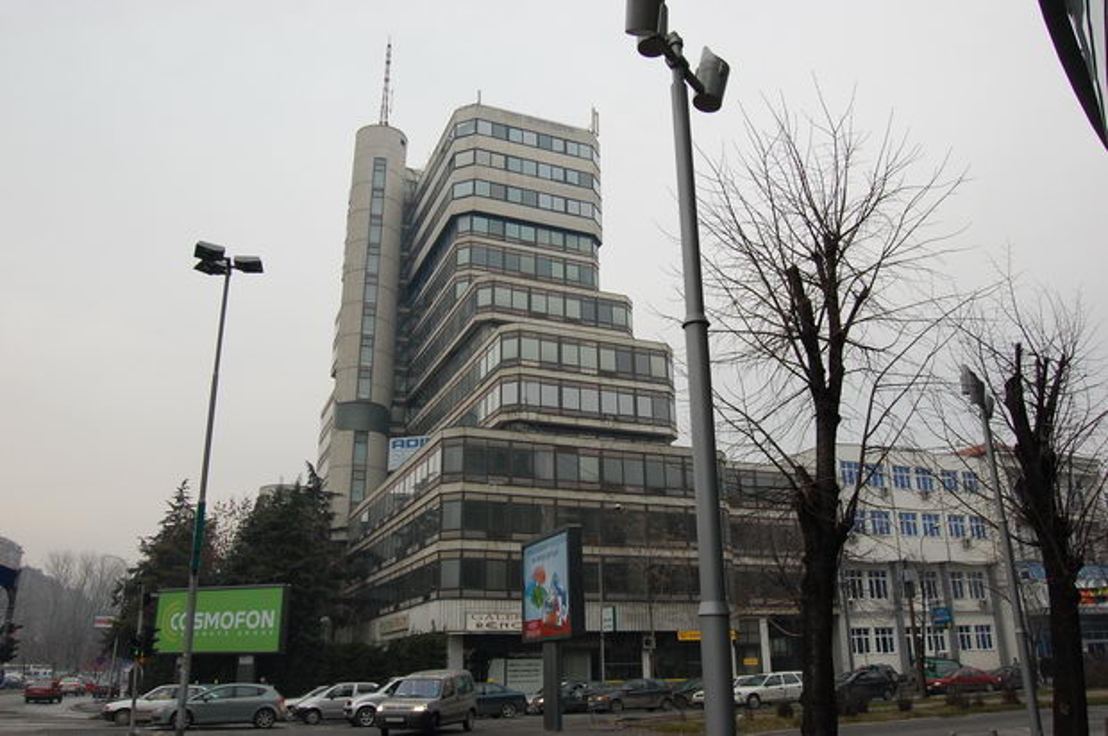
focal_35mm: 27
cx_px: 554
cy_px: 368
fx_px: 830
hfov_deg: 67.4
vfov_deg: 47.8
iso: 400
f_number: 9
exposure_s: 1/100
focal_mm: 18
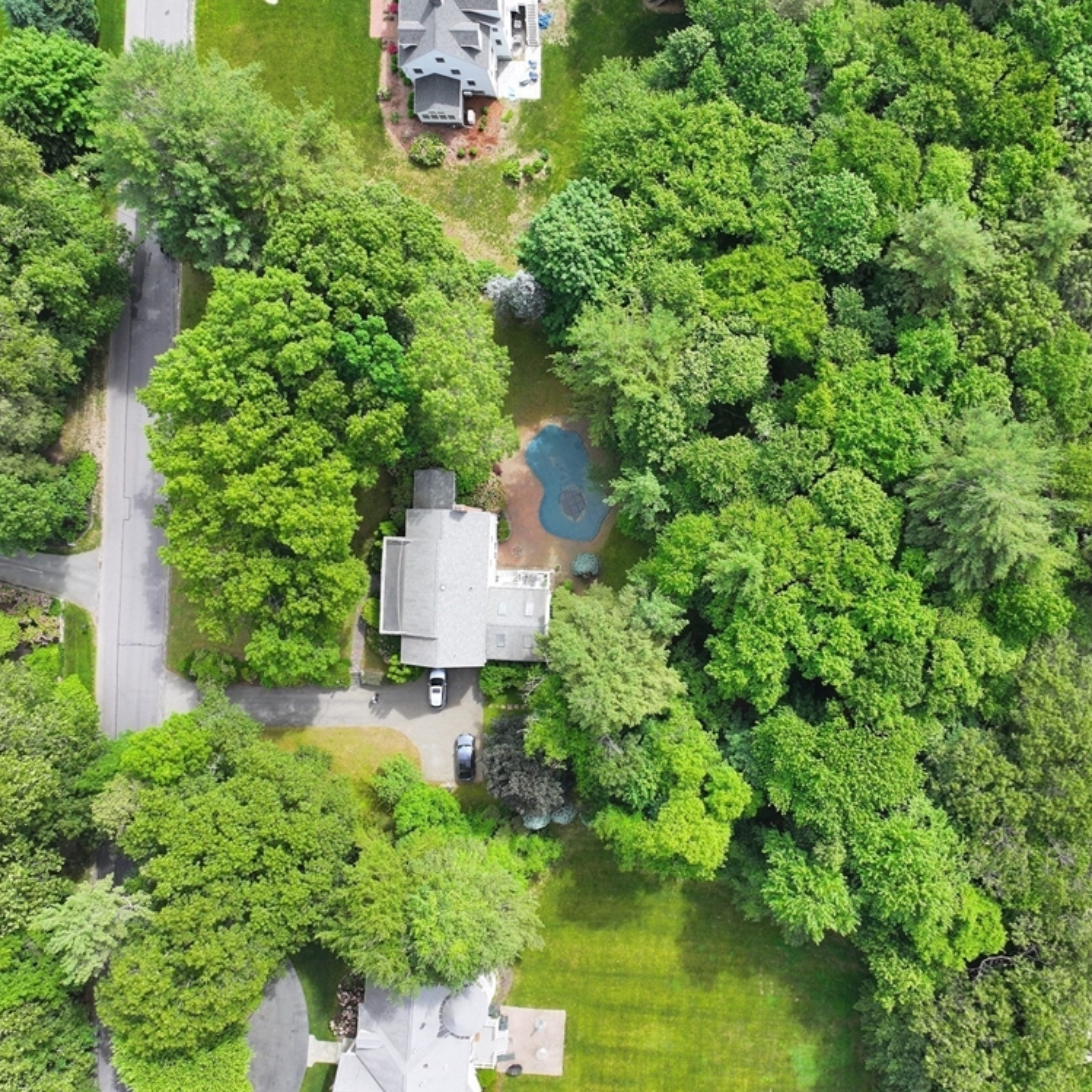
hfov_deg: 55.2
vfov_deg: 55.6
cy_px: 555
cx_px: 662
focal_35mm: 29
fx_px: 1035
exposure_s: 1/640
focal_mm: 12.29
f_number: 2.8
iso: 100
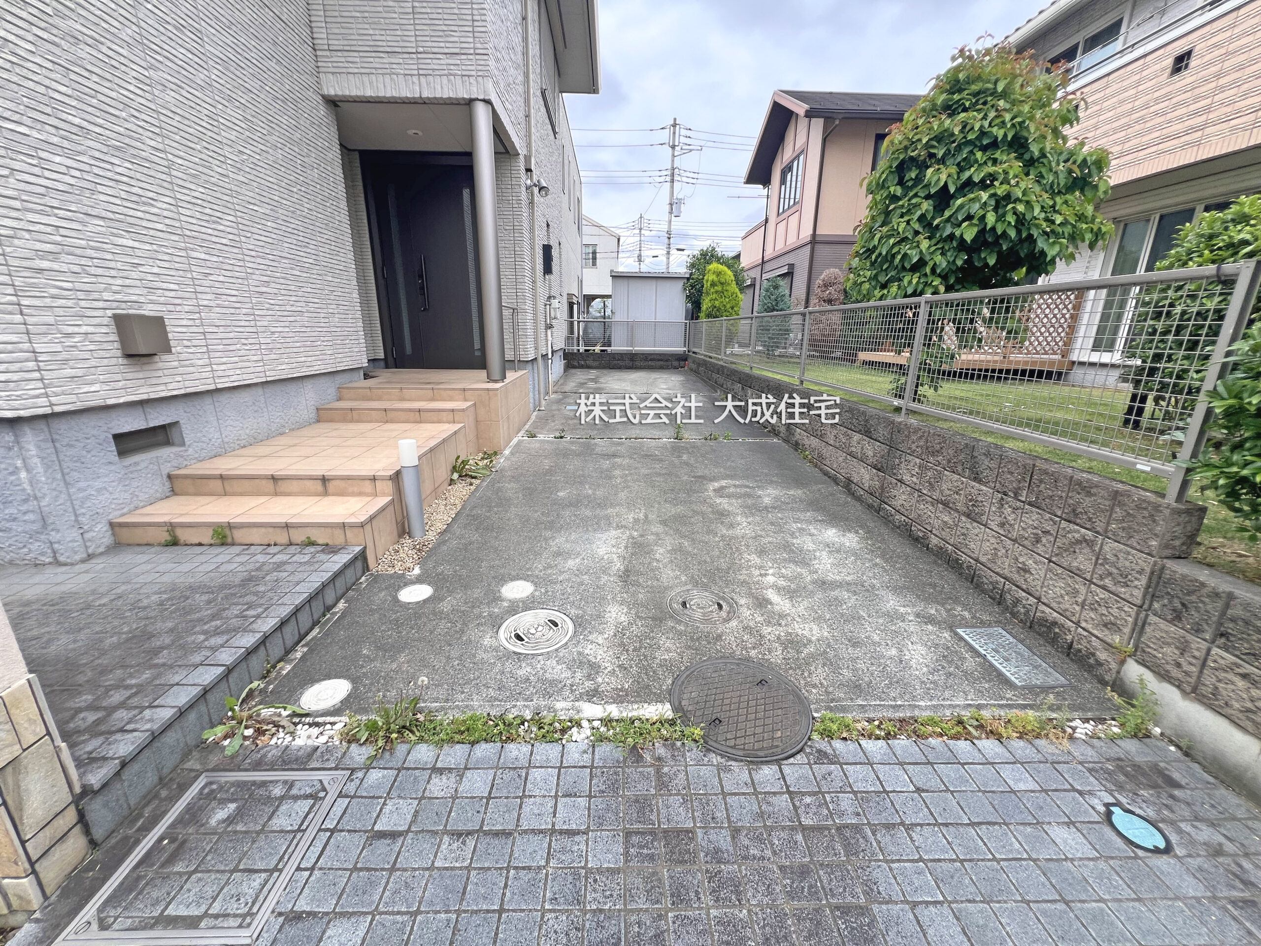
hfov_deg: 106.2
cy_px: 473
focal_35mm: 13
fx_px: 474
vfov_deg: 89.9
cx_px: 630
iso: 32
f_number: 1.8
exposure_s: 1/652
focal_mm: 1.57
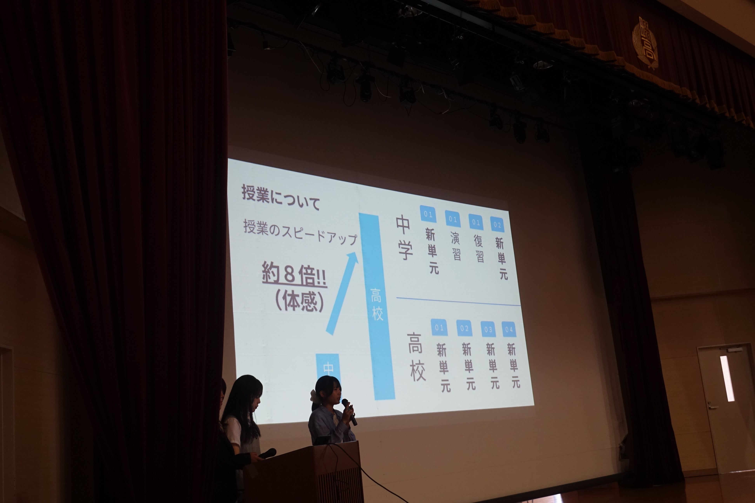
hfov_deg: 47.4
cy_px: 252
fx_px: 860
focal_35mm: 41
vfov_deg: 32.6
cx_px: 378
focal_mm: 15.1
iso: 500
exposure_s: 1/50
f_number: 2.8
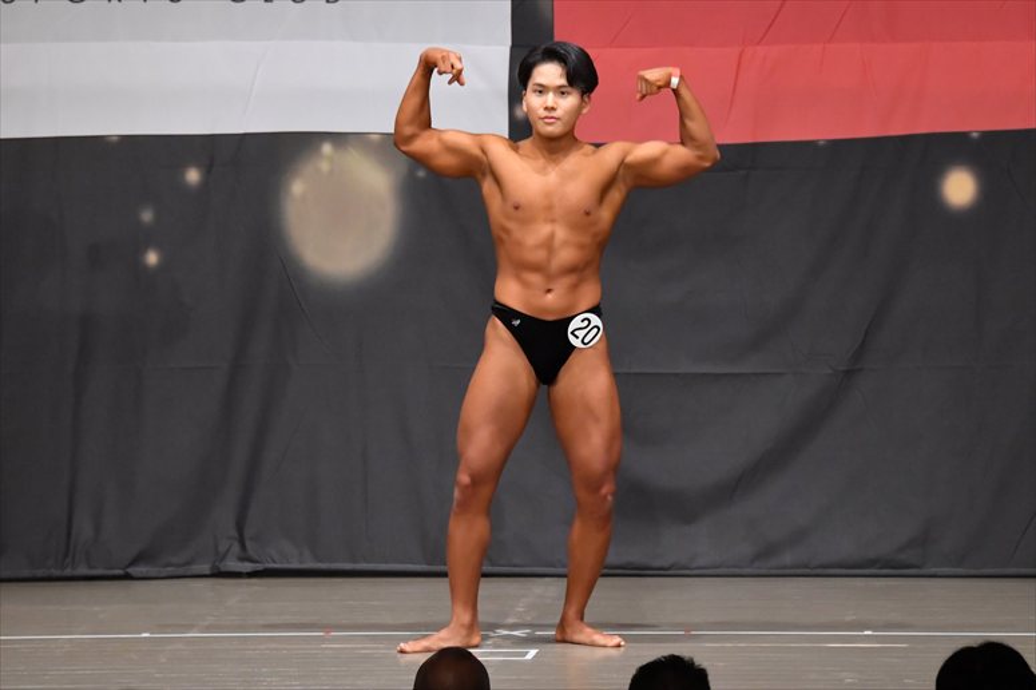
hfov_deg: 9.2
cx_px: 518
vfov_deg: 6.1
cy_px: 345
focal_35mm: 225
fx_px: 6472
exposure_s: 1/400
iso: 6400
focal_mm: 150
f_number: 5.6
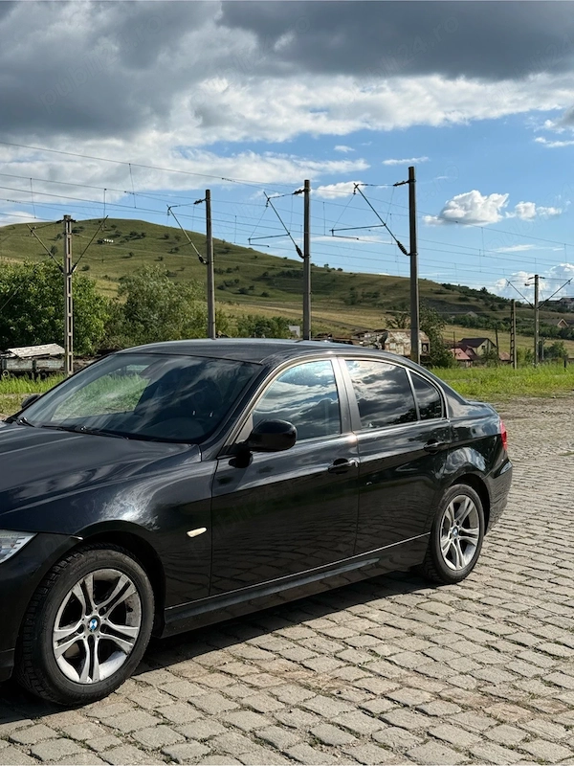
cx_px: 287
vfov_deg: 39.7
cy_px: 383
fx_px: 1061
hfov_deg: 30.3
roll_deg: -0.2
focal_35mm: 48
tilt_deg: -1.3
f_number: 1.78
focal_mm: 6.76
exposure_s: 1/6024
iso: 64
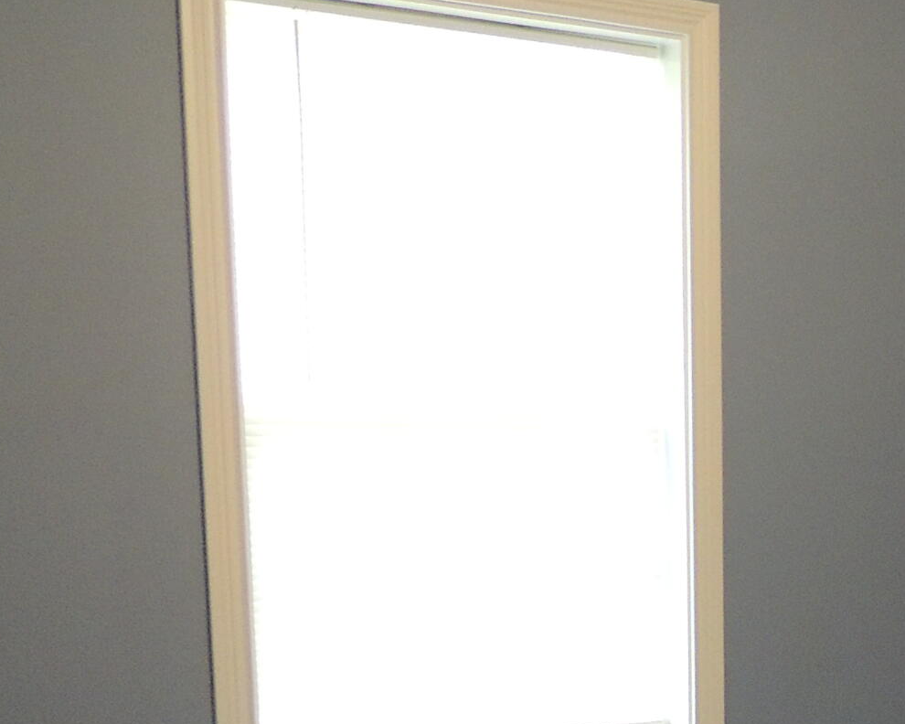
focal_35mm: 71
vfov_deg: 20.8
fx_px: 1902
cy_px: 740
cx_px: 1210
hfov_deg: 23.4
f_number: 3
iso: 400
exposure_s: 1/25
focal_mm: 4.3
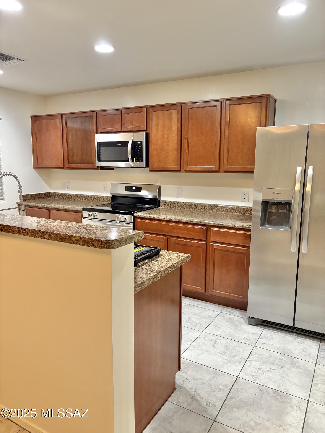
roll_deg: +0.3
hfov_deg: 53.1
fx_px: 325
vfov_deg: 67.3
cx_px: 162
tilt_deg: -9.3
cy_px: 216
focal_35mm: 26
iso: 400
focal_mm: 5.96
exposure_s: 1/60
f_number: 1.6
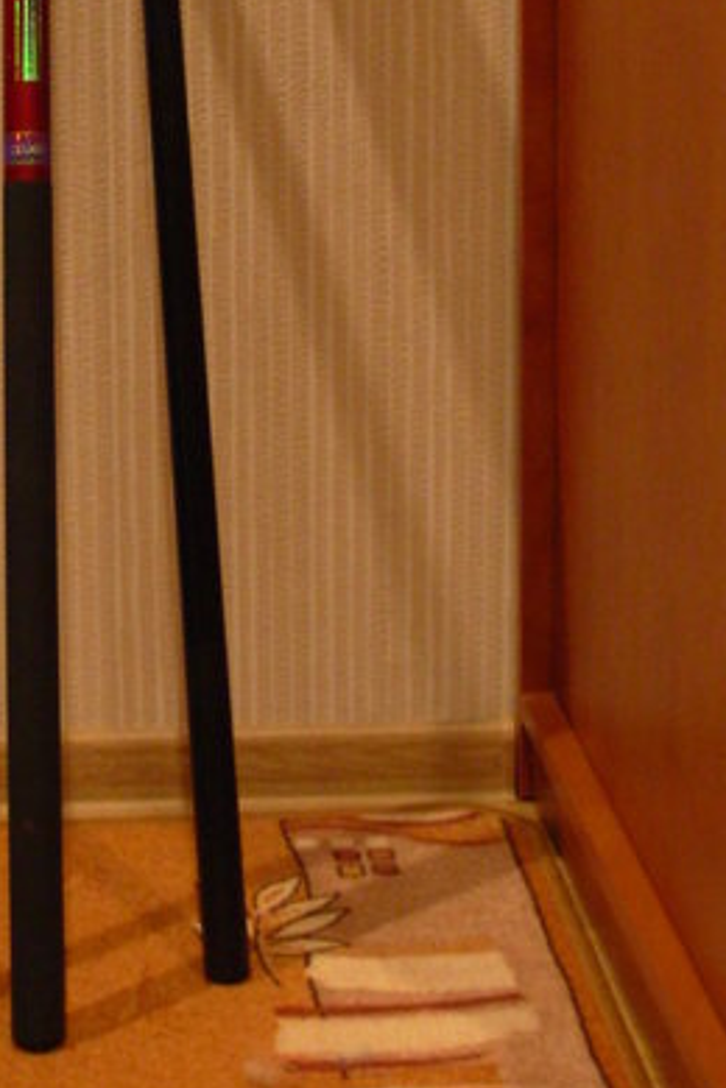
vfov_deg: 24.2
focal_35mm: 81
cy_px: 53
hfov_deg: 16.8
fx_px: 2450
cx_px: 179
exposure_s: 1/17
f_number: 2.9
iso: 159
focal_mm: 6.3
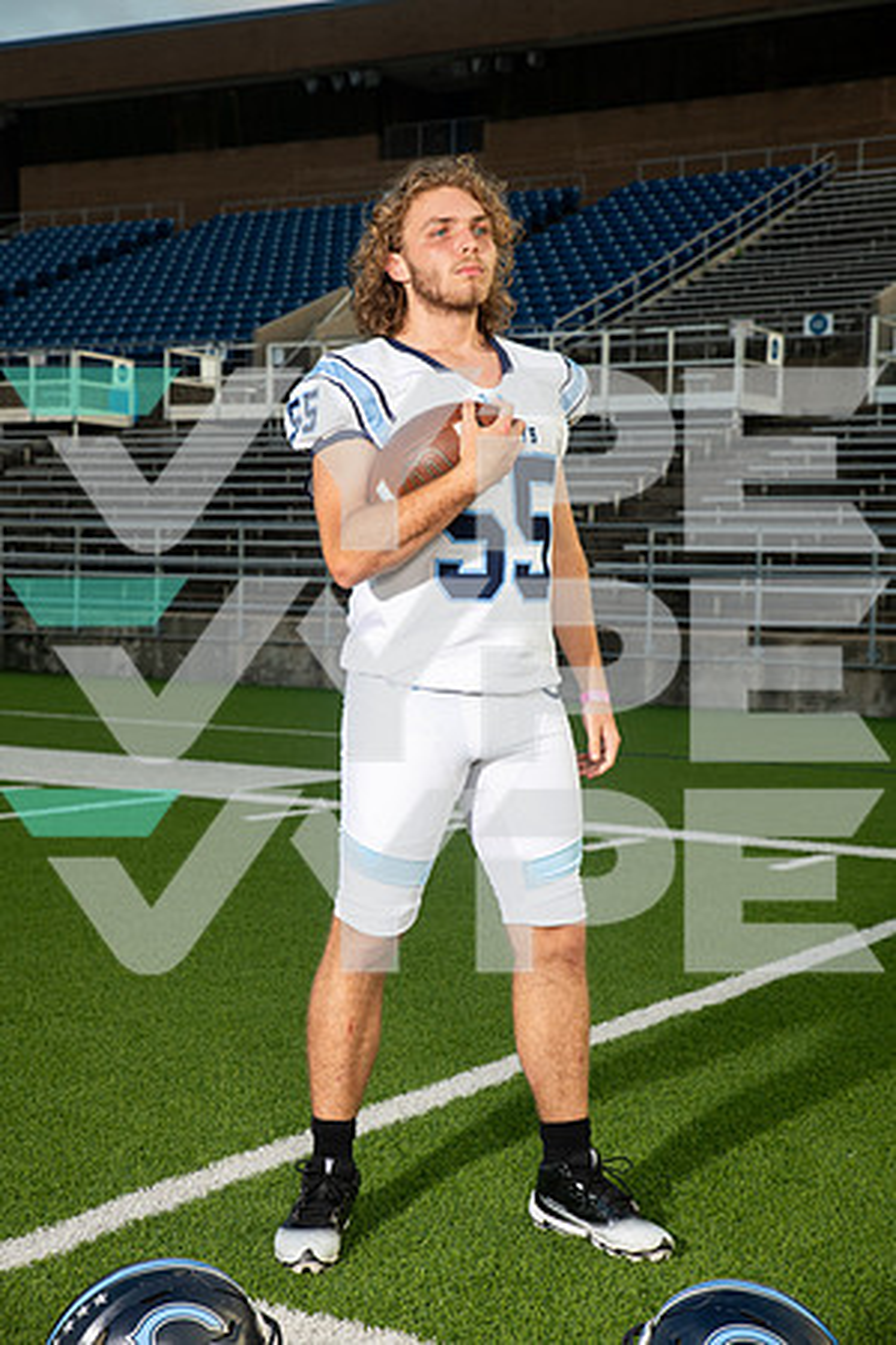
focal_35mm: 58
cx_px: 448
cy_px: 672
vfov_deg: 34.5
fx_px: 2165
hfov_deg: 23.4
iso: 160
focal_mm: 58
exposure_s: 1/320
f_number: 7.1
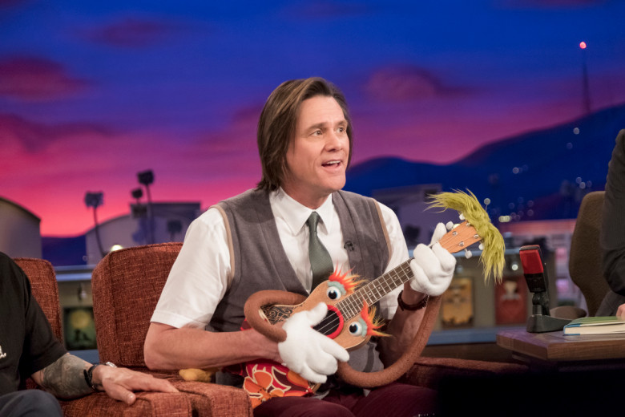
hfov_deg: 14.0
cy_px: 208
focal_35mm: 147
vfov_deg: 9.3
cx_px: 312
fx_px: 2552
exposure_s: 1/125
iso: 2000
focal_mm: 98.2
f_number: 2.8
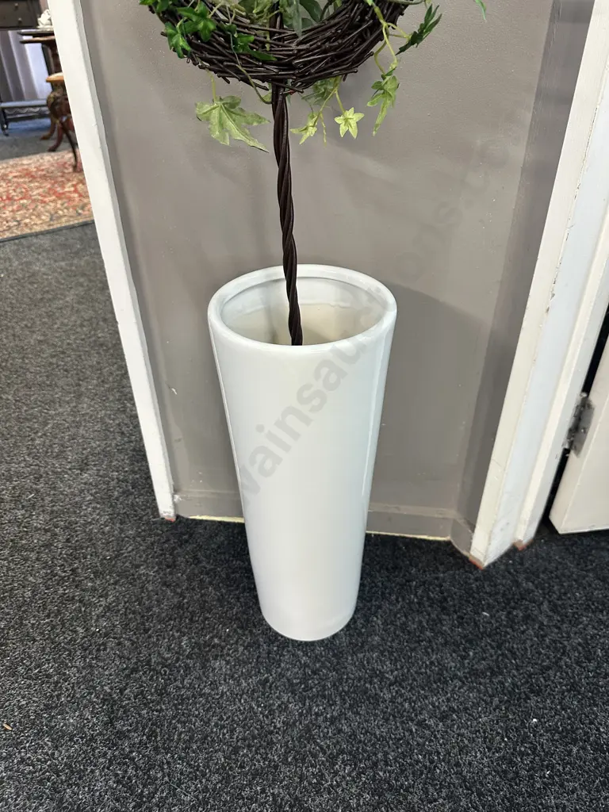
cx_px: 304
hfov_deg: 56.8
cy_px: 406
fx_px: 563
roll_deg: +0.8
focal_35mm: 24
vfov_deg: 71.6
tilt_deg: -34.8
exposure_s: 1/50
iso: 250
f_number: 1.78
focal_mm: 6.86
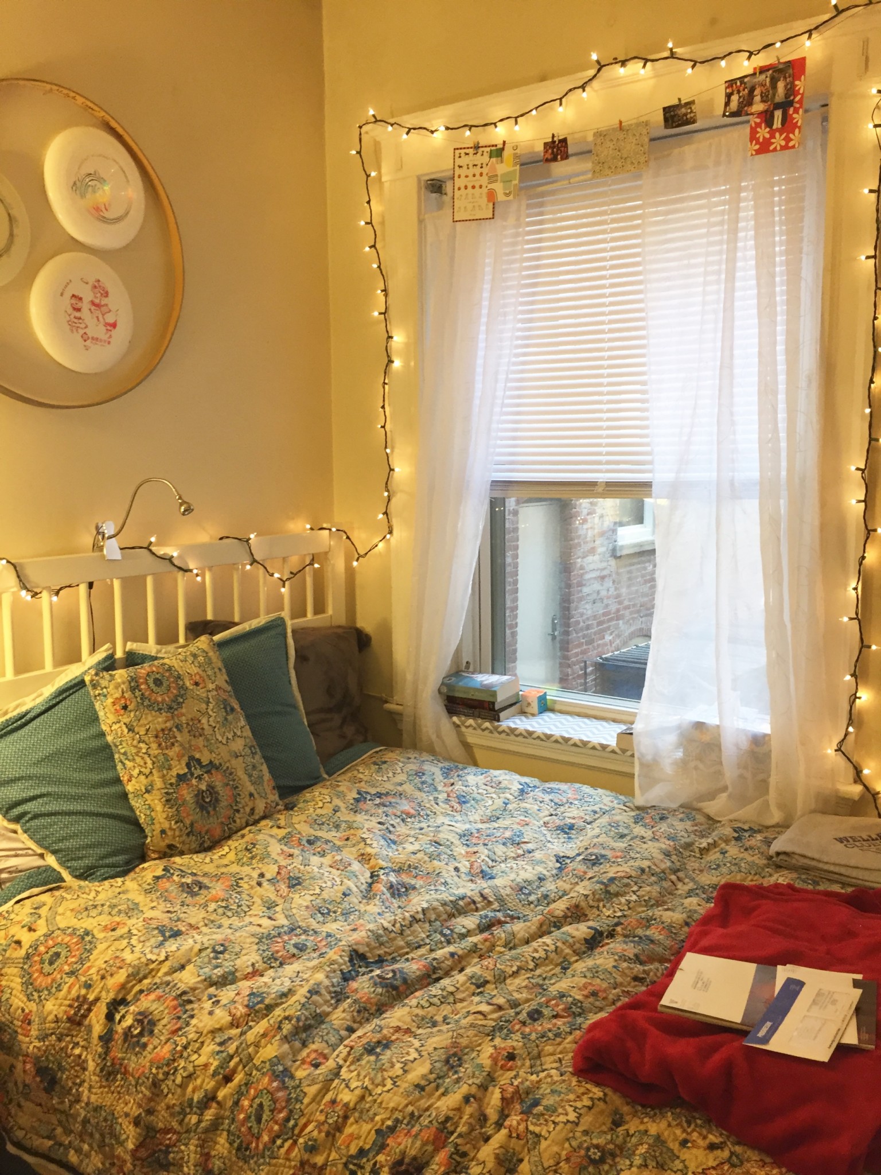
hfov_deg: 48.2
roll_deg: +1.5
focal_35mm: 29
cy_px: 588
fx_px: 984
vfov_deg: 61.7
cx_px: 440
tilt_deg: -7.8
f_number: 2.2
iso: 64
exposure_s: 1/33
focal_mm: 4.15
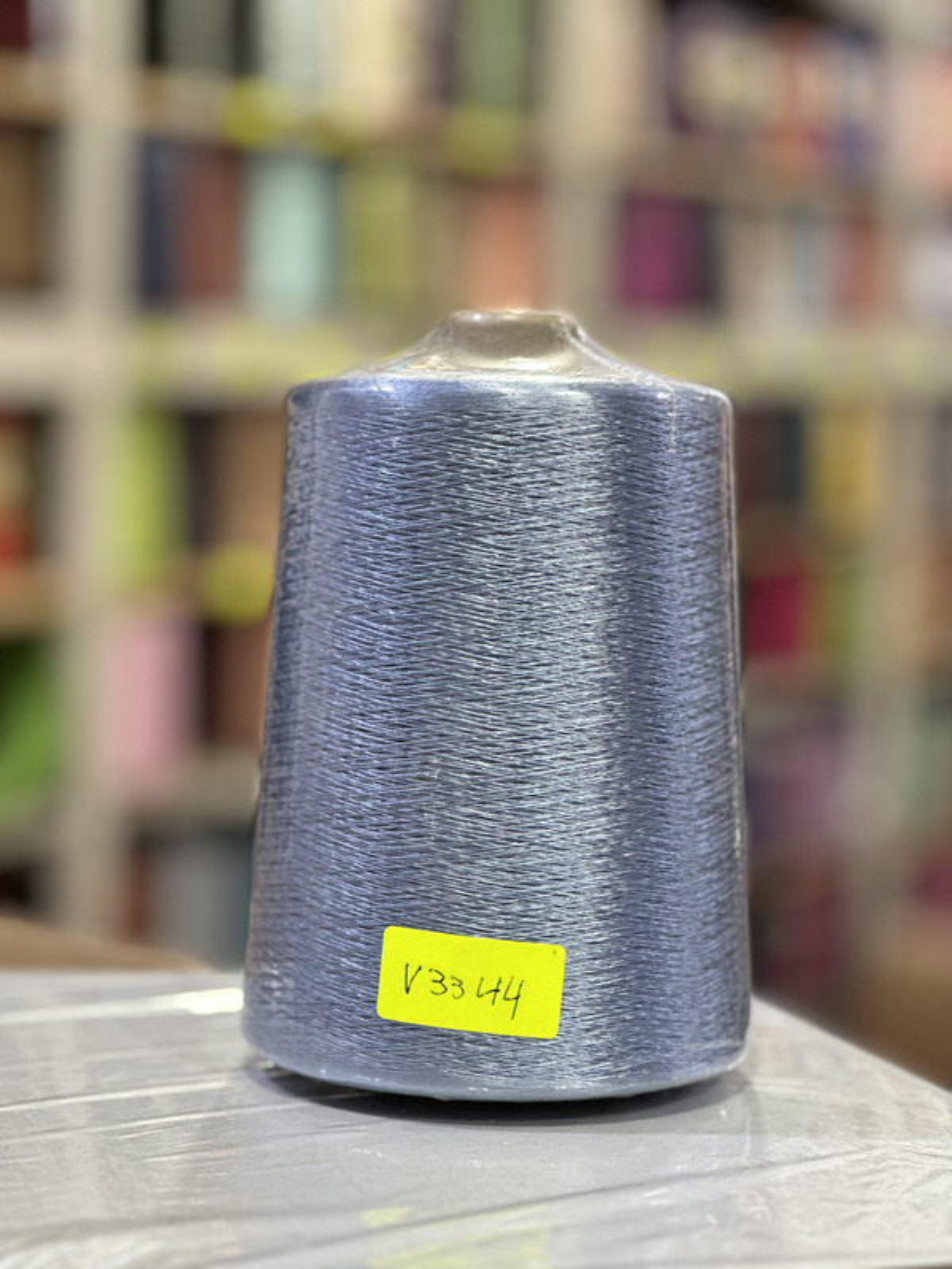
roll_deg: -2.0
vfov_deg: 25.3
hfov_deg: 19.1
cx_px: 476
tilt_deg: -4.7
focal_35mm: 77
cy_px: 634
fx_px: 2824
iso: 160
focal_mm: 9
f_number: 2.8
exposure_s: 1/33
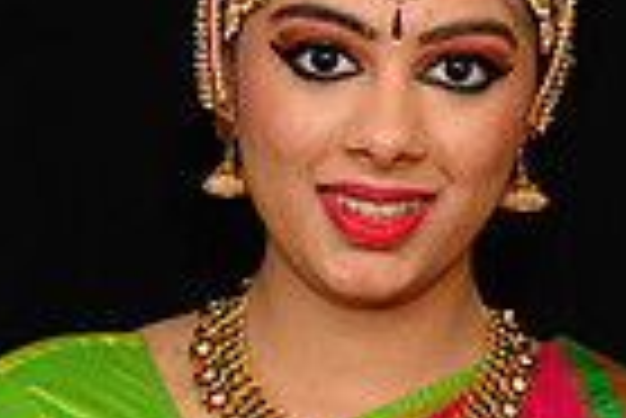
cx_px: 369
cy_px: 420
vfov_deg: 4.7
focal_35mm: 292
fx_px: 5083
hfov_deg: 7.0
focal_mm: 70
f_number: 5
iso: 800
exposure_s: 1/125
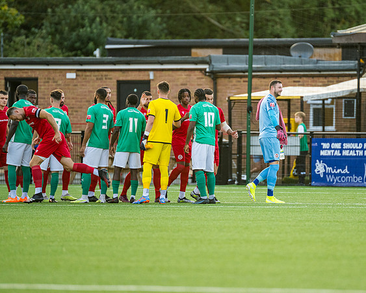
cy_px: 137
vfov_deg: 3.6
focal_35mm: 424
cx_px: 261
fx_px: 4595
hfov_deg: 4.6
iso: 1250
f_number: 2.8
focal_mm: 300
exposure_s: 1/1250
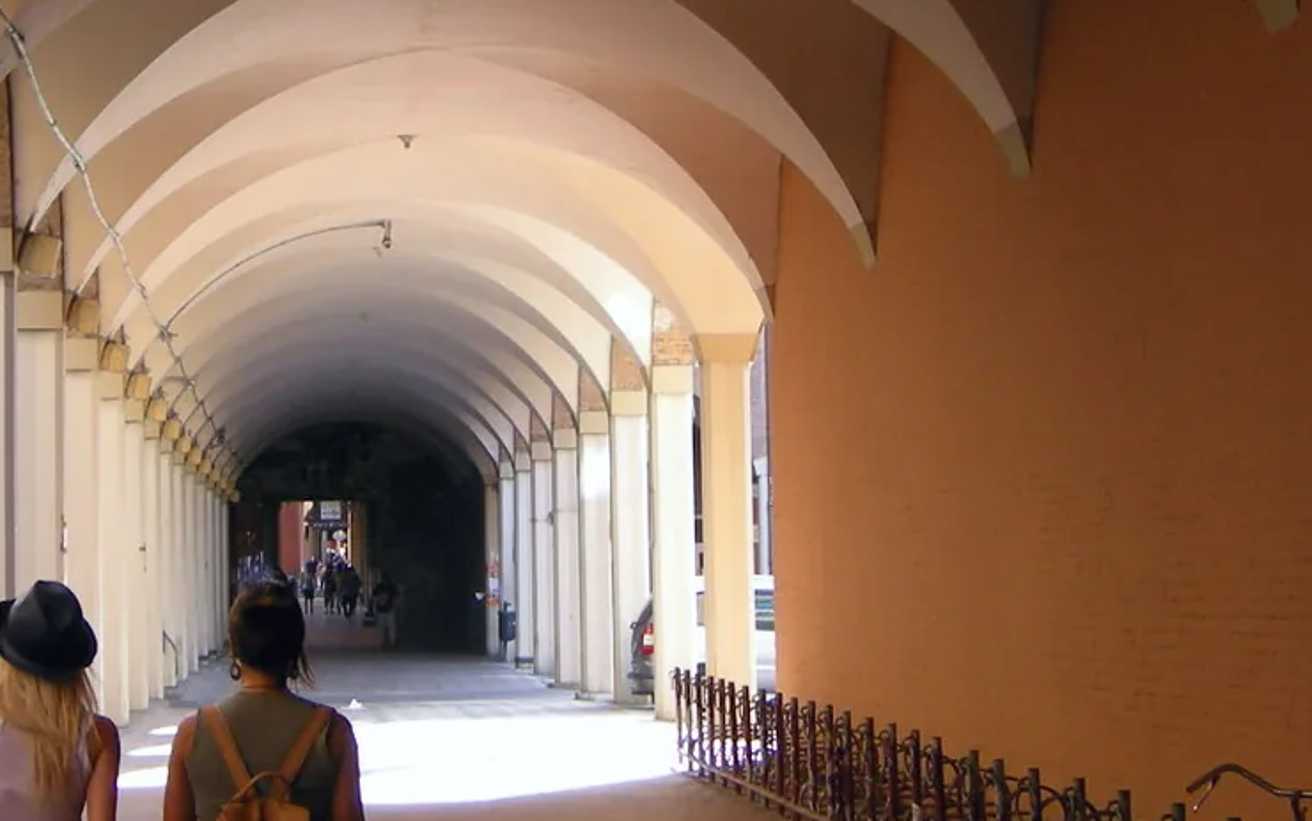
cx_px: 535
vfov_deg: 13.2
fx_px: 3541
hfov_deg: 21.0
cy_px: 197
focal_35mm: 99
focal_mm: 7.5
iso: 68
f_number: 2.7
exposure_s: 1/53.6
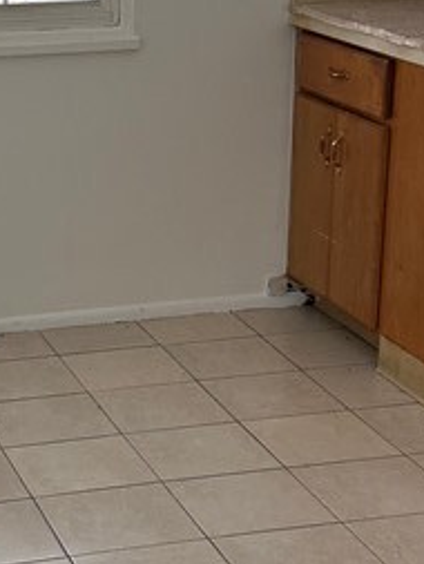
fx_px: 1583
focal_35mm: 97
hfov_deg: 15.2
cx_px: 78
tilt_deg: -18.4
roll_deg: +1.1
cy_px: 296
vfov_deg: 20.2
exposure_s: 1/158
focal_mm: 6.76
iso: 200
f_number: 1.78
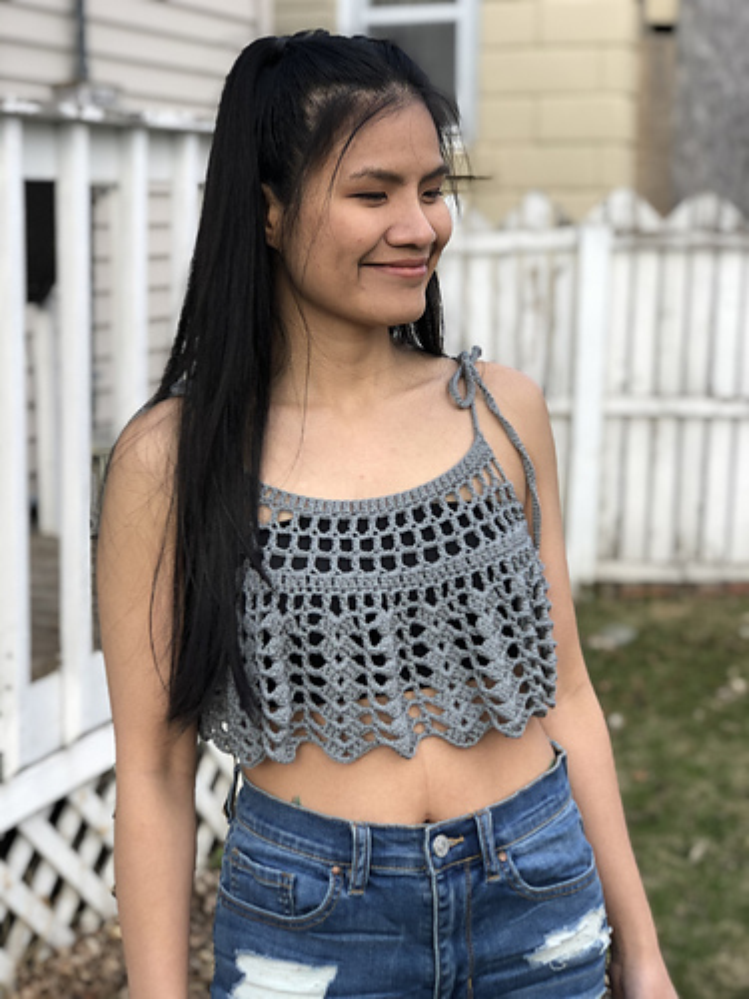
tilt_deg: -8.9
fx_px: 1644
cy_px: 500
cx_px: 374
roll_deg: +0.5
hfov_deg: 25.7
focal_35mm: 57
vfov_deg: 33.8
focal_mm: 6.6
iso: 32
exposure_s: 1/120
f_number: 2.8
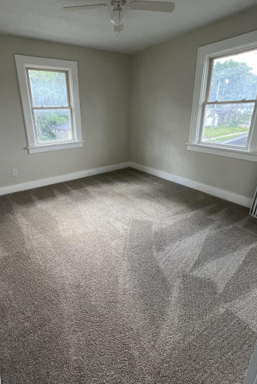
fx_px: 182
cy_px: 177
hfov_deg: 69.9
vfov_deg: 93.1
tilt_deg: -18.6
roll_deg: +3.0
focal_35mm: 17
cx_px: 105
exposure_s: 1/99
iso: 100
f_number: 1.8
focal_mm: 1.57
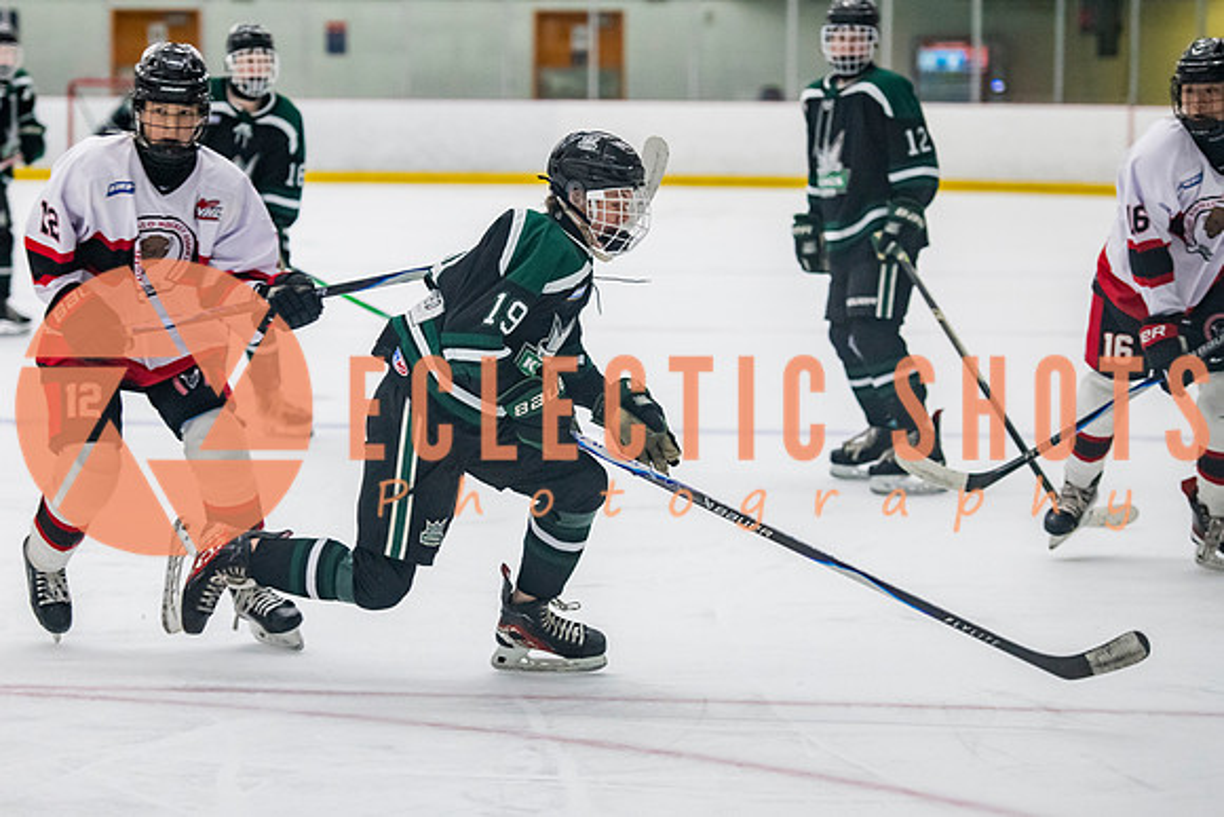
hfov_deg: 13.8
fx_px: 5044
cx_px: 463
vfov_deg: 9.3
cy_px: 394
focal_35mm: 148
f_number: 3.2
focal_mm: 110
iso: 3200
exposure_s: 1/640
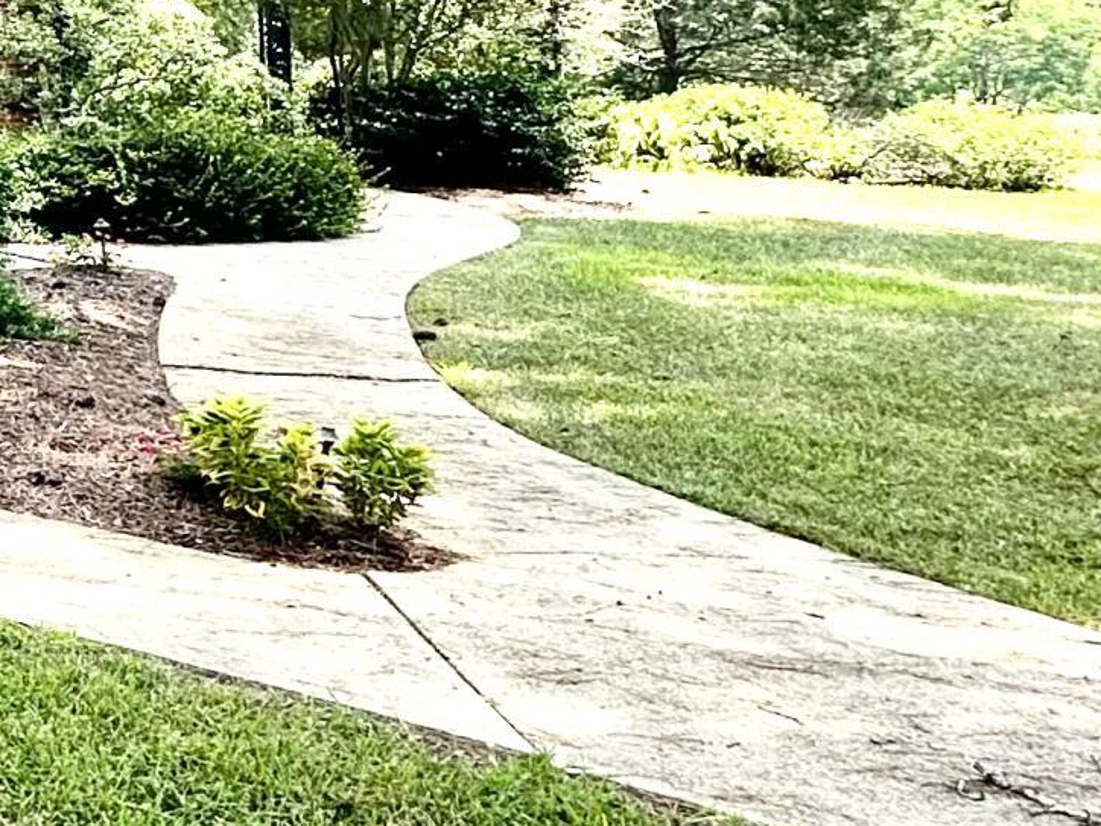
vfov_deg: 24.2
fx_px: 1845
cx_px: -887
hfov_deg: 21.5
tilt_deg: +3.6
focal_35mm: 58
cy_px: 12
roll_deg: +0.3
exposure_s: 1/515
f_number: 2.2
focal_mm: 2.22
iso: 40
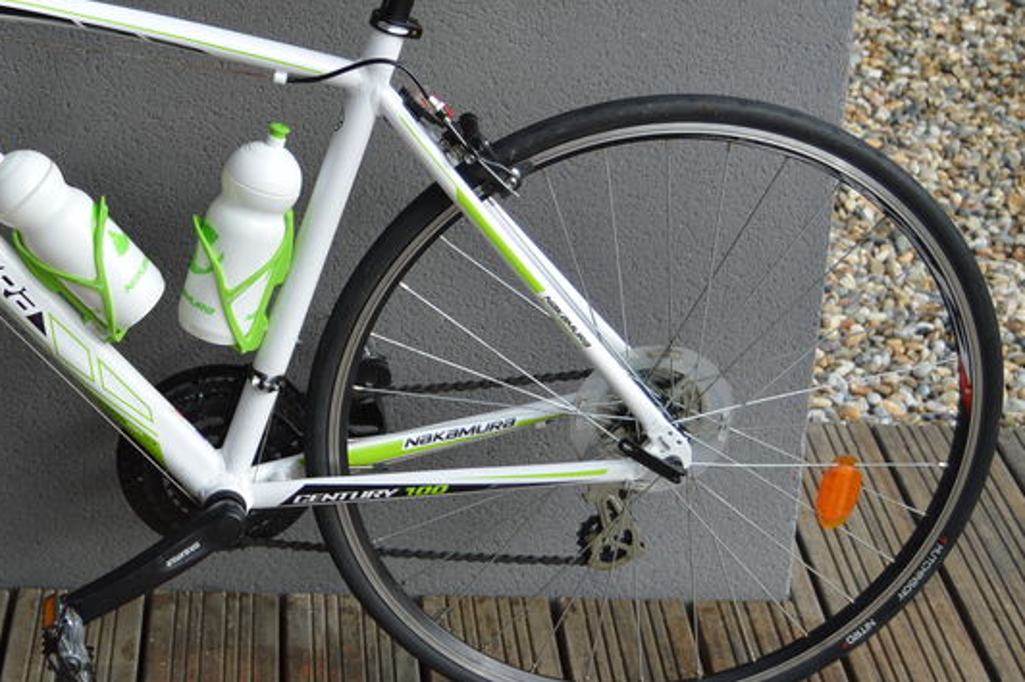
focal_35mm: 79
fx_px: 2248
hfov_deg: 25.1
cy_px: 221
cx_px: 152
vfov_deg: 17.2
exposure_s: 1/400
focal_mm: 28
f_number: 8
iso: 100
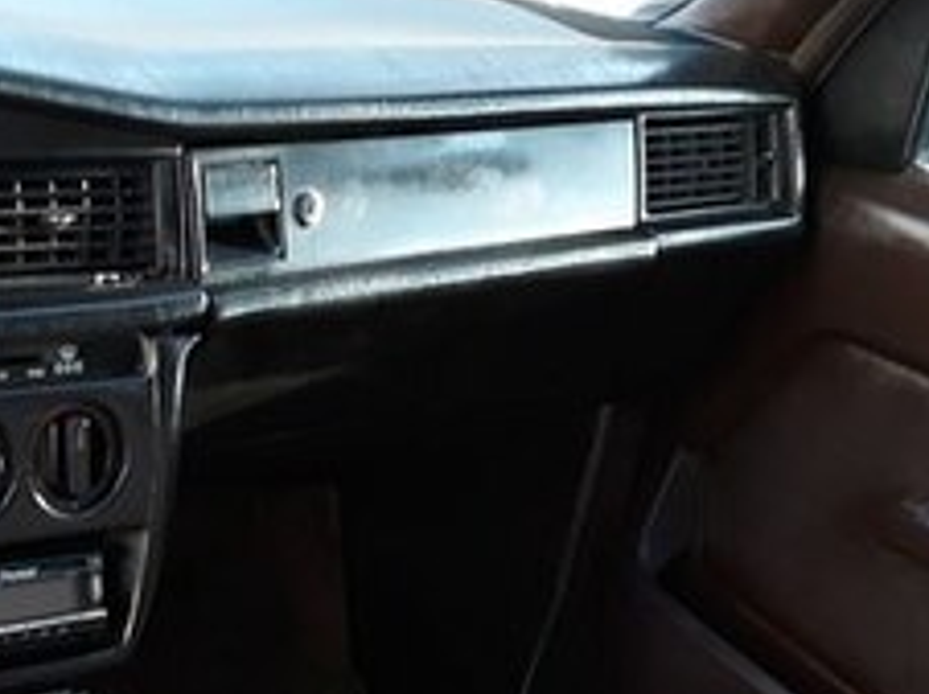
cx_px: 185
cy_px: 786
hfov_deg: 24.3
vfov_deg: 17.9
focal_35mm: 79
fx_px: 2118
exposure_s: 1/50
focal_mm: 3.71
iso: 64
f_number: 1.7
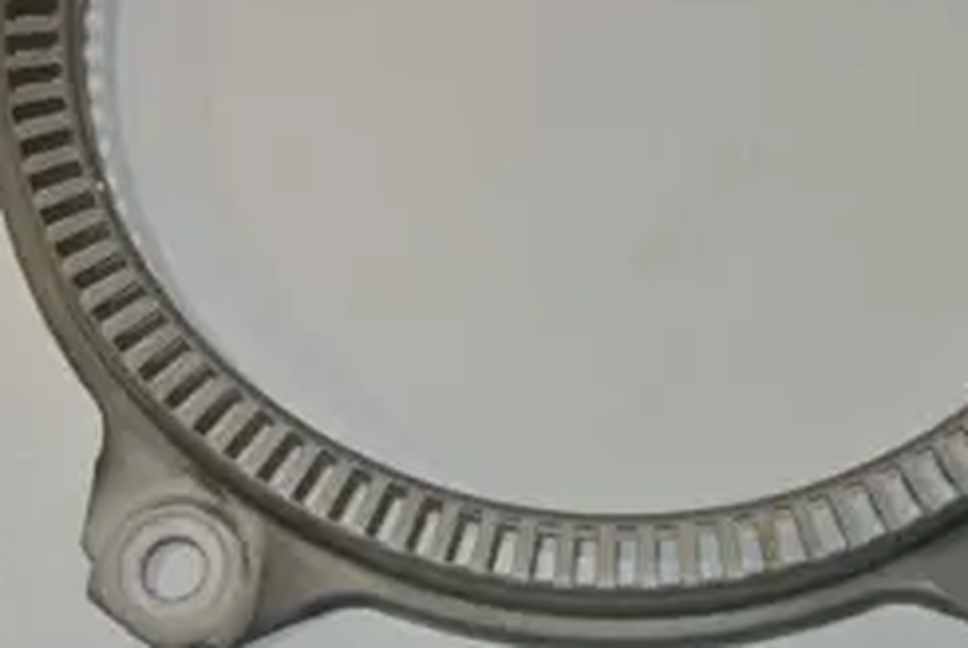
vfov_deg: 13.7
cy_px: 20
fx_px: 2665
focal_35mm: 99
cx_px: 652
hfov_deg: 20.5
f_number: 4.5
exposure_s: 1/60
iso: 200
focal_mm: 16.9
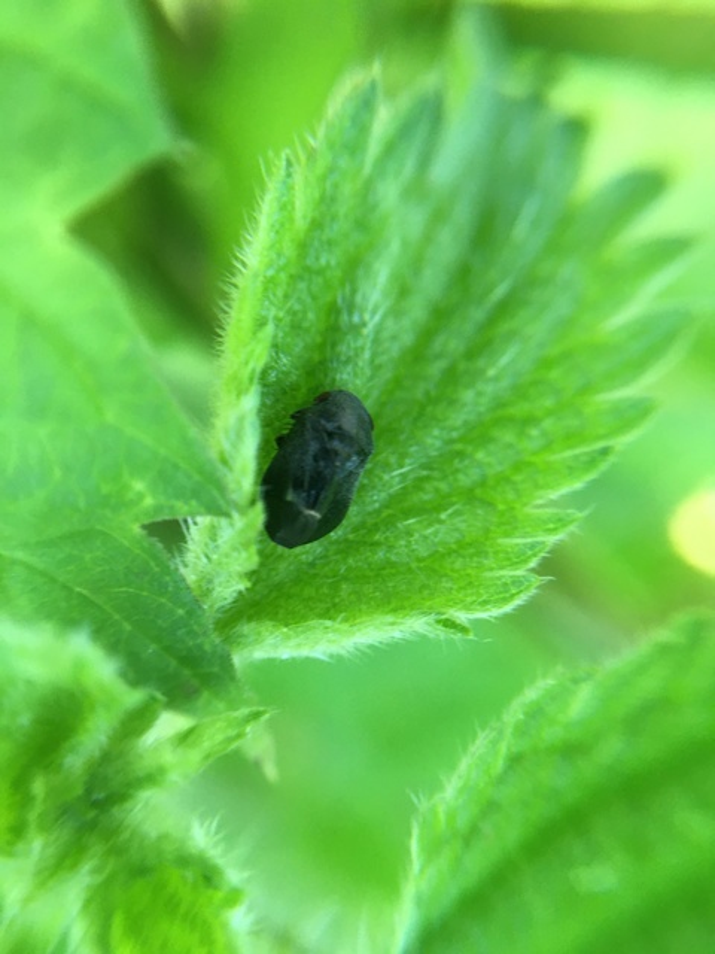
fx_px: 799
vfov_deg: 61.7
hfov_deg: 48.2
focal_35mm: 29
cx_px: 358
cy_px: 477
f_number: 2.2
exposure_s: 1/33
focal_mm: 4.15
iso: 50
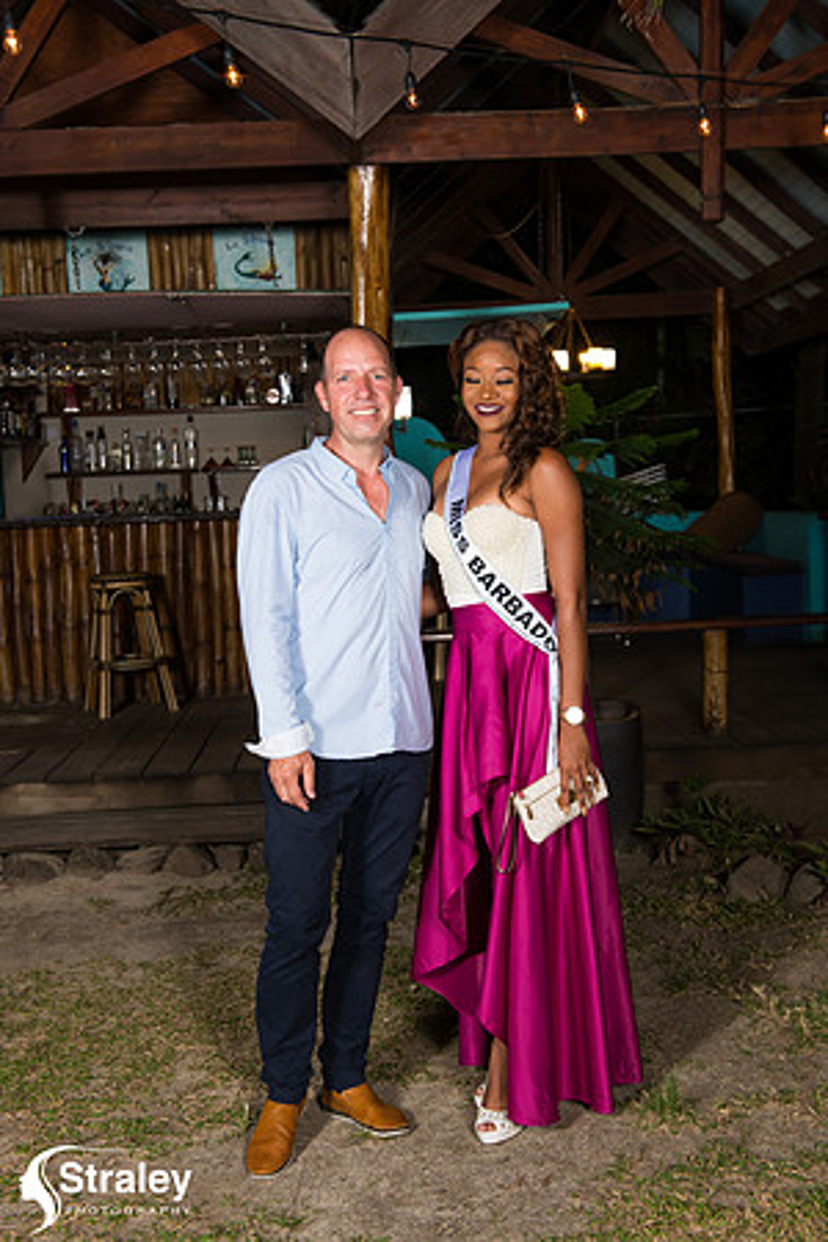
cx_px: 414
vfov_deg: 46.4
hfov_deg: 31.9
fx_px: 1449
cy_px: 621
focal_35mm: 42
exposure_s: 1/80
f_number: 5.6
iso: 500
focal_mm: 42
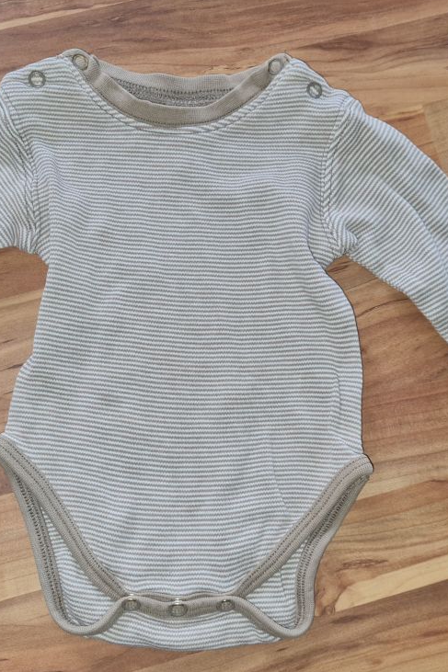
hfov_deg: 35.8
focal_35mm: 37
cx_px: 185
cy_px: 342
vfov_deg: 51.9
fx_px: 691
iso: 200
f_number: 1.8
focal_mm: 5.4
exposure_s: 1/100
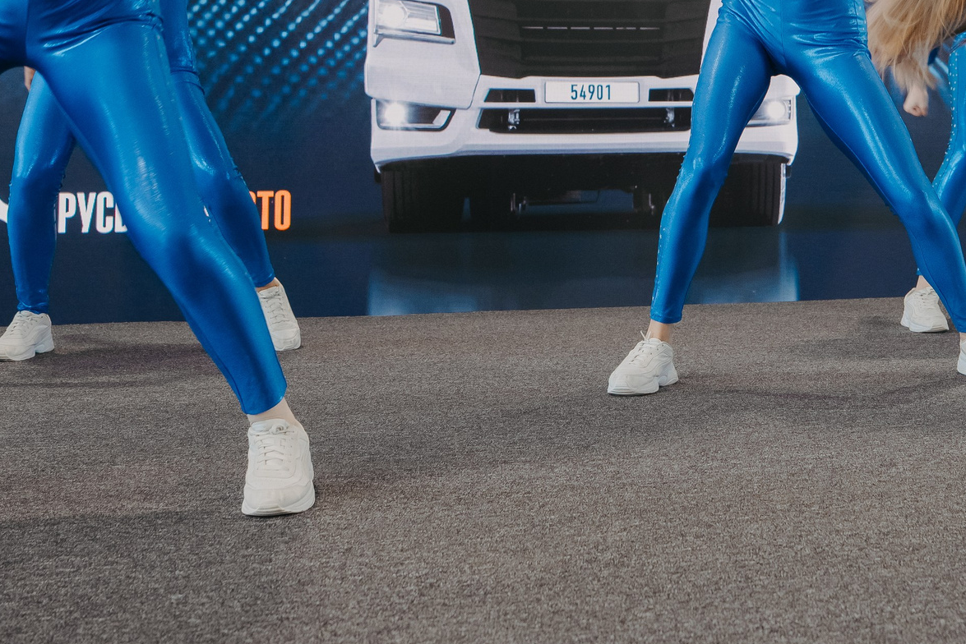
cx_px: 713
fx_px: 1637
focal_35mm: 61
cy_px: -37
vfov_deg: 21.3
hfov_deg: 32.3
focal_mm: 28
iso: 500
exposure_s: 1/125
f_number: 4.5
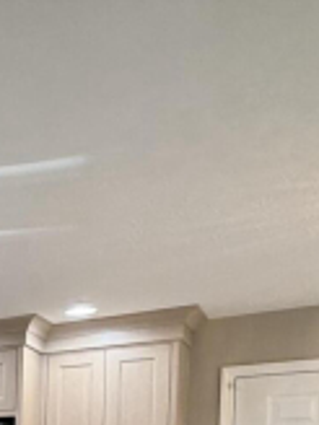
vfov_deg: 28.9
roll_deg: -0.9
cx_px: -288
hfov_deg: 18.6
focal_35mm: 57
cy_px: 520
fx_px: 700
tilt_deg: -2.9
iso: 250
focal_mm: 2.22
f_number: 2.2
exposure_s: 1/60
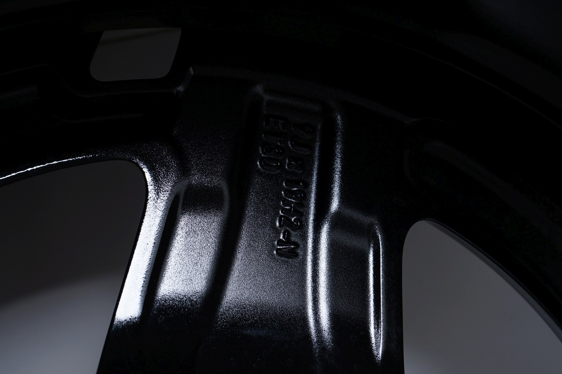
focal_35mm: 63
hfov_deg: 31.9
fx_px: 983
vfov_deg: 21.5
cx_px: 281
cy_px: 187
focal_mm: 63
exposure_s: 1/125
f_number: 7.1
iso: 250
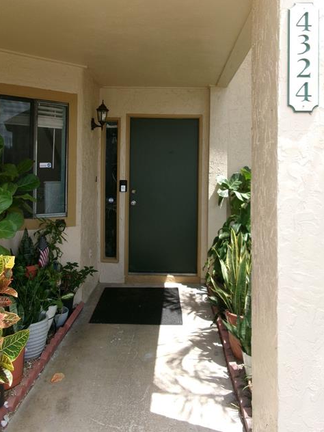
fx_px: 424
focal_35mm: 34
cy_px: 171
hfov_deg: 41.8
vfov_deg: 53.5
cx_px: 161
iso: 100
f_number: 3.9
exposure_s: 1/280
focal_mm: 5.1
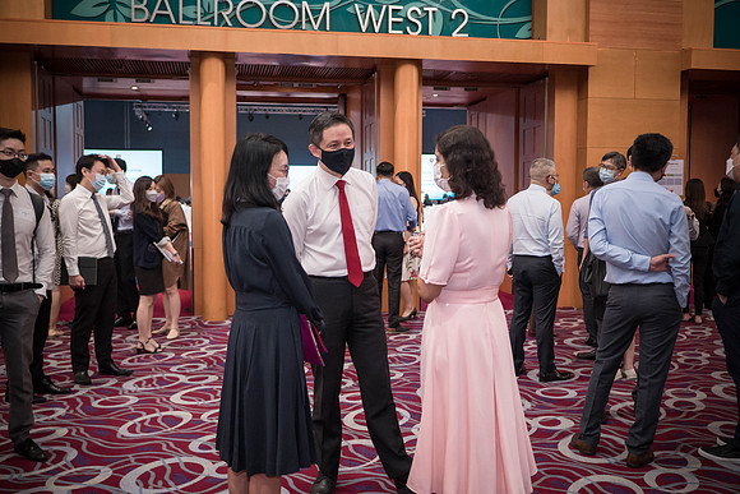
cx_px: 370
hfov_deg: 50.1
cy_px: 247
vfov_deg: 34.7
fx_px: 791
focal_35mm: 38
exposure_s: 1/125
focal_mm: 18
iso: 1600
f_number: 1.7
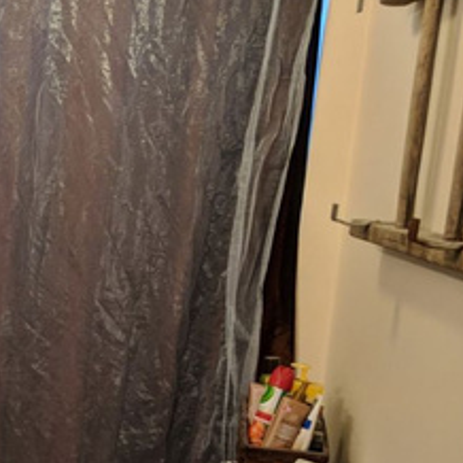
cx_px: -53
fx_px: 1059
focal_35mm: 70
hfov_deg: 23.1
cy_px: 421
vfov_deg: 23.9
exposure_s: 1/60
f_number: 1.8
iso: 332
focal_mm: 4.44
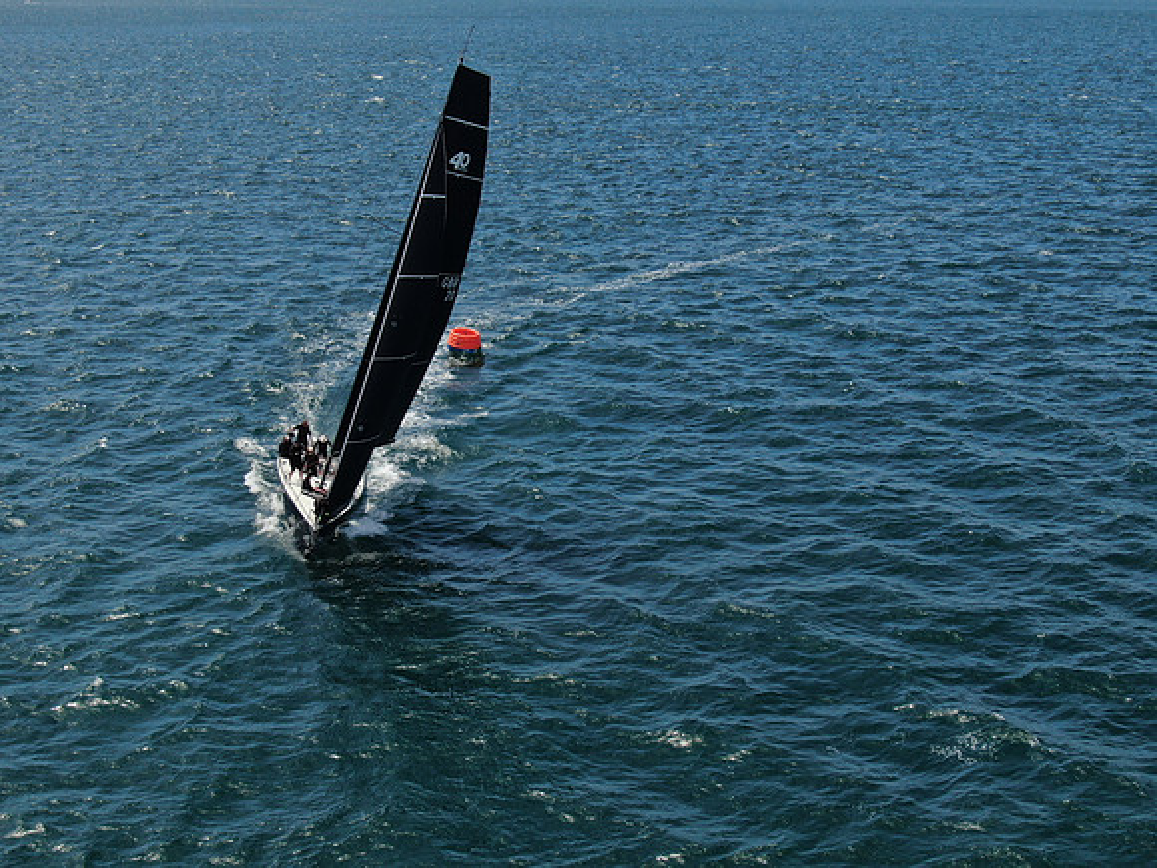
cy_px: 434
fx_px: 1604
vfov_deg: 30.3
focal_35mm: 48
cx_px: 578
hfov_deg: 39.7
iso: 100
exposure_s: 1/800
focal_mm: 8.6
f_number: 3.8
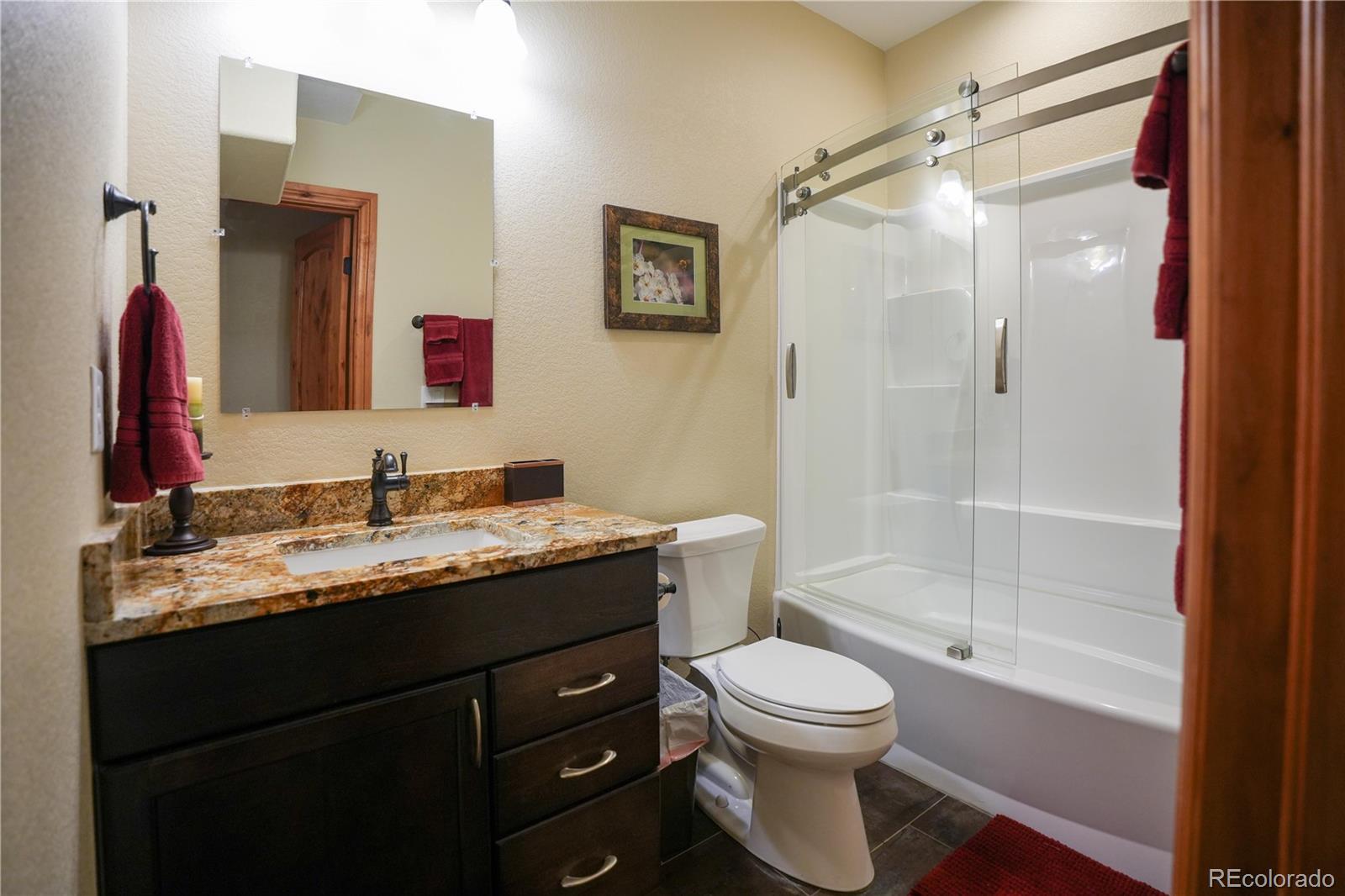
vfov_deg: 73.7
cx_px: 672
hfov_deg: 96.7
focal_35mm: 16
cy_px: 448
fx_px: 598
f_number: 3.2
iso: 800
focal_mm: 16
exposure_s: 1/125
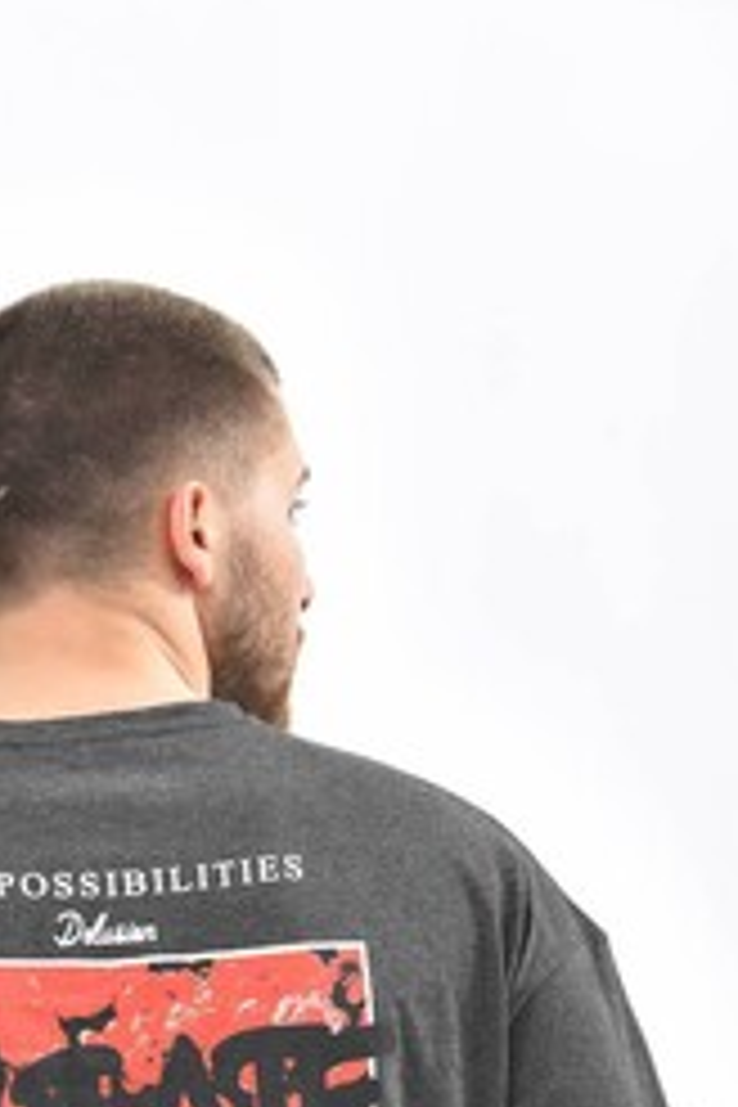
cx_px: 81
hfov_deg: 5.4
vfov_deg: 8.0
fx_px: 7841
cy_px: 1197
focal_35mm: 255
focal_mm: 116
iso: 100
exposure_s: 1/160
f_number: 7.1
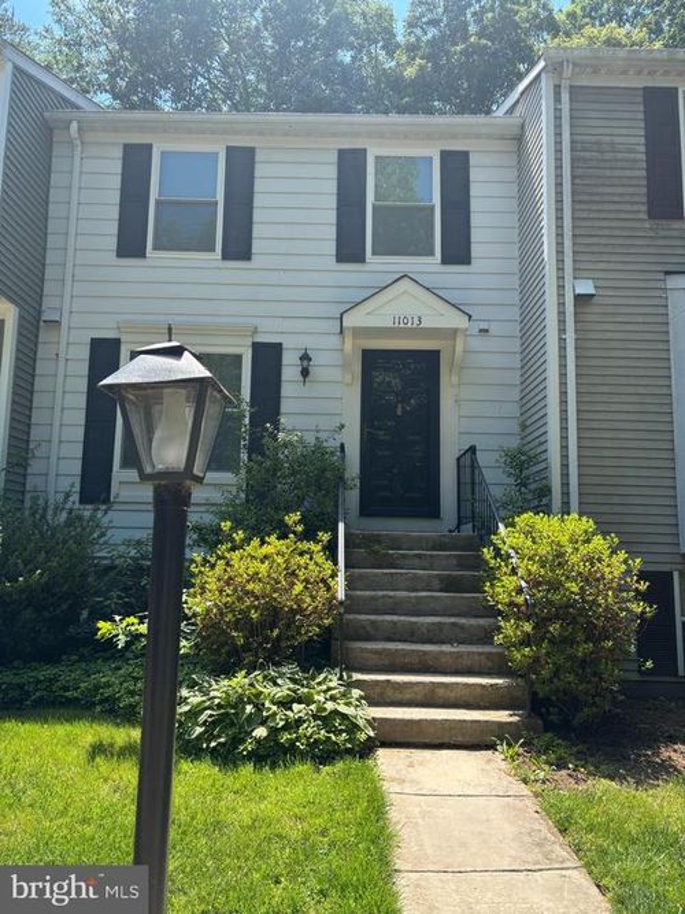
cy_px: 457
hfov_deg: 53.0
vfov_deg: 67.3
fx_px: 686
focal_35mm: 26
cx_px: 342
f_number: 1.6
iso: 50
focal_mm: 5.96
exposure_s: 1/1205
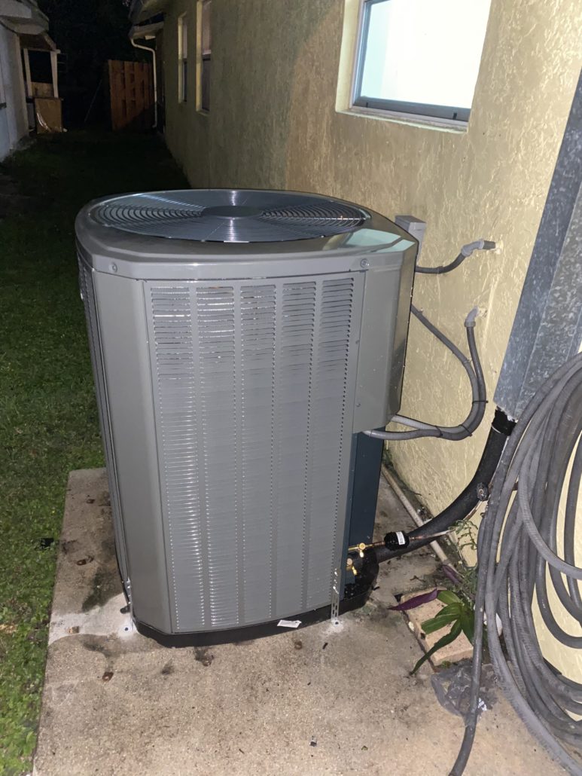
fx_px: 583
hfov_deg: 53.1
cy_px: 388
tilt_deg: -26.1
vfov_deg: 67.3
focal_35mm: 26
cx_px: 291
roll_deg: -5.5
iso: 400
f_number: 1.8
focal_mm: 4.25
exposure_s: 1/4
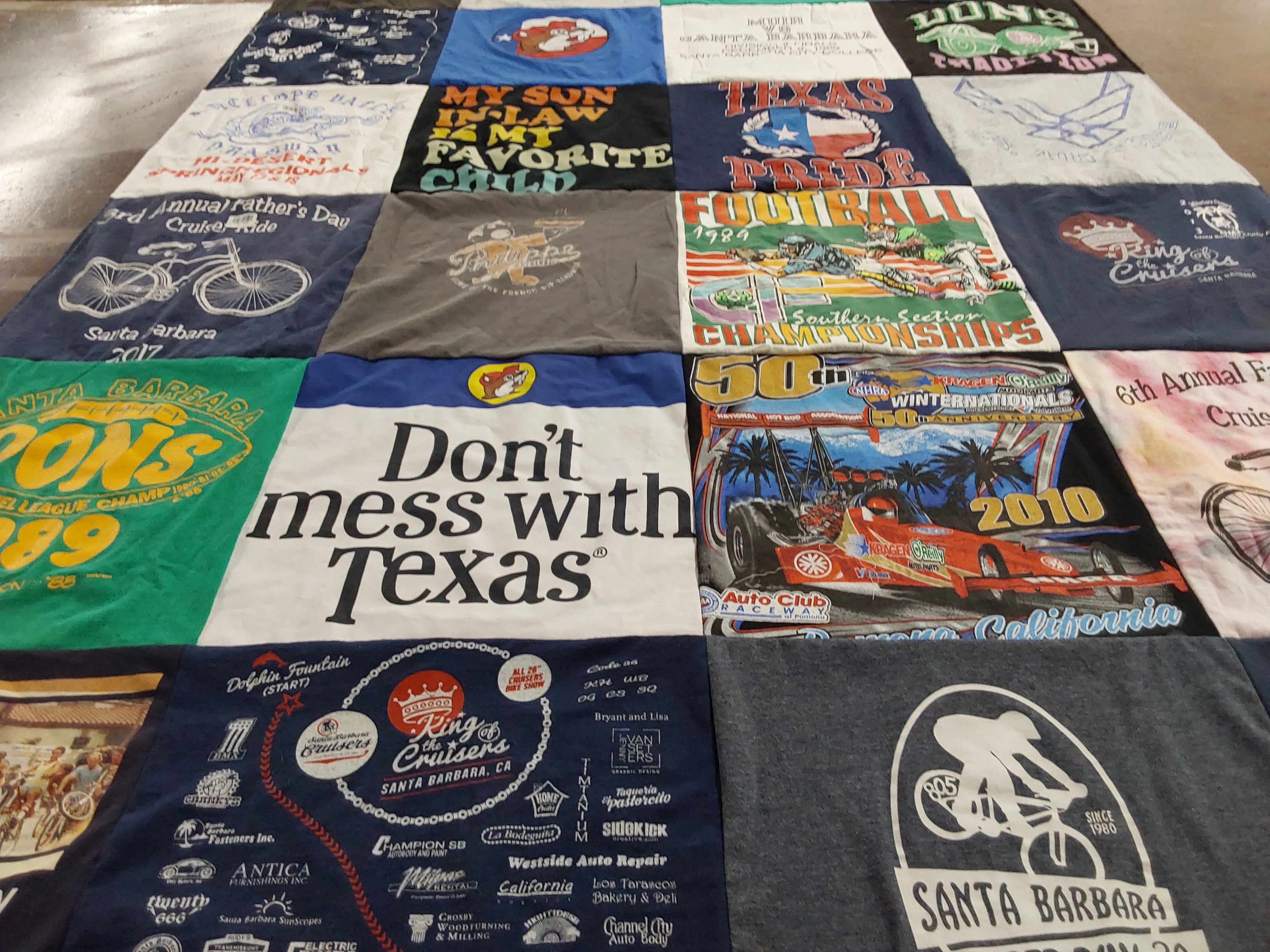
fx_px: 1027
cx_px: 635
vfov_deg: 49.7
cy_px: 476
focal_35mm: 28
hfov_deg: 63.4
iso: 100
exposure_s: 1/60
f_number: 1.9
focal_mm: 2.91
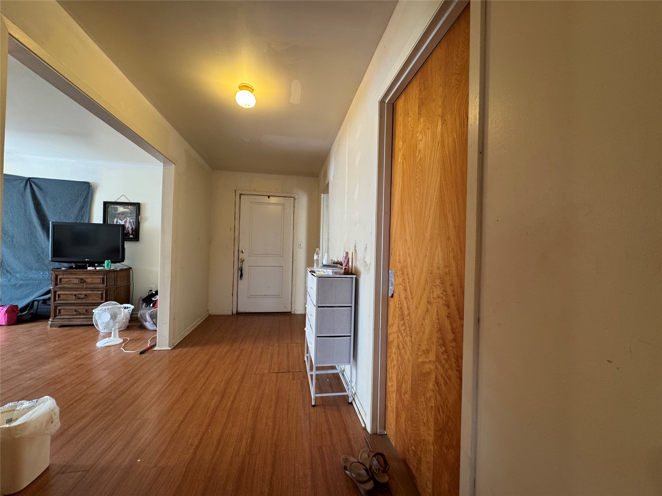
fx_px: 268
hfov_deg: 102.1
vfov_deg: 85.7
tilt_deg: +0.5
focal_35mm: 14
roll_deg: -1.2
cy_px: 248
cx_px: 331
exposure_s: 1/60
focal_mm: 2.22
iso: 250
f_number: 2.2
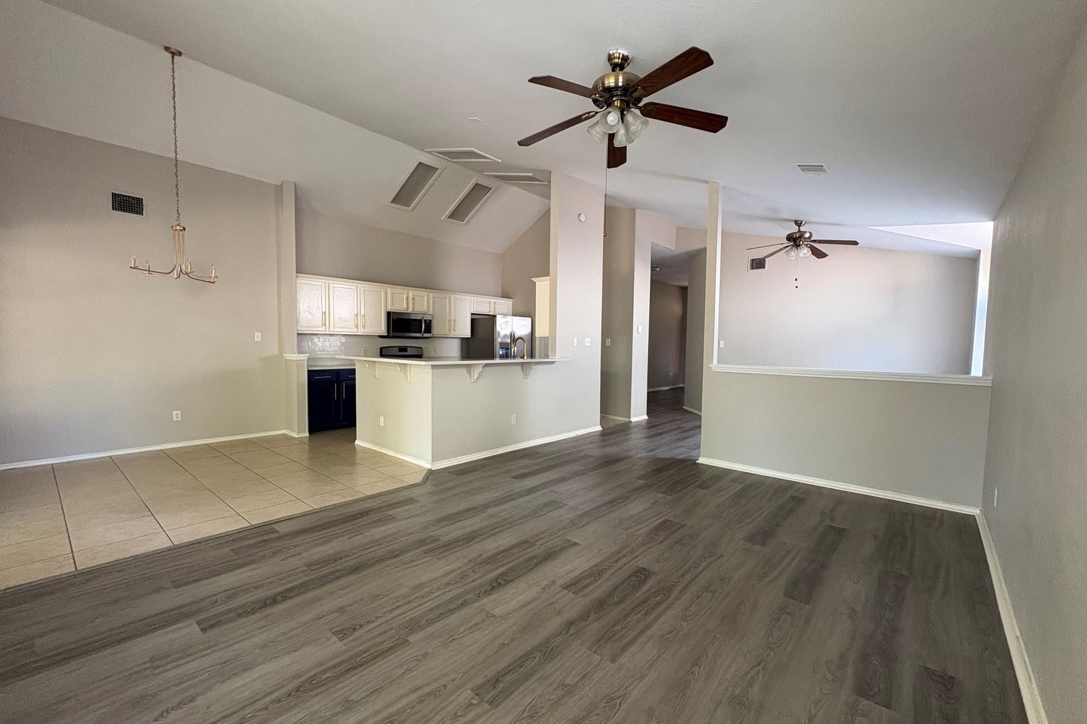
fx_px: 453
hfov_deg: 100.4
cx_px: 557
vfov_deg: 77.3
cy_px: 368
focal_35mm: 15
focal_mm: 2.22
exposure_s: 1/60
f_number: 2.2
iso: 250
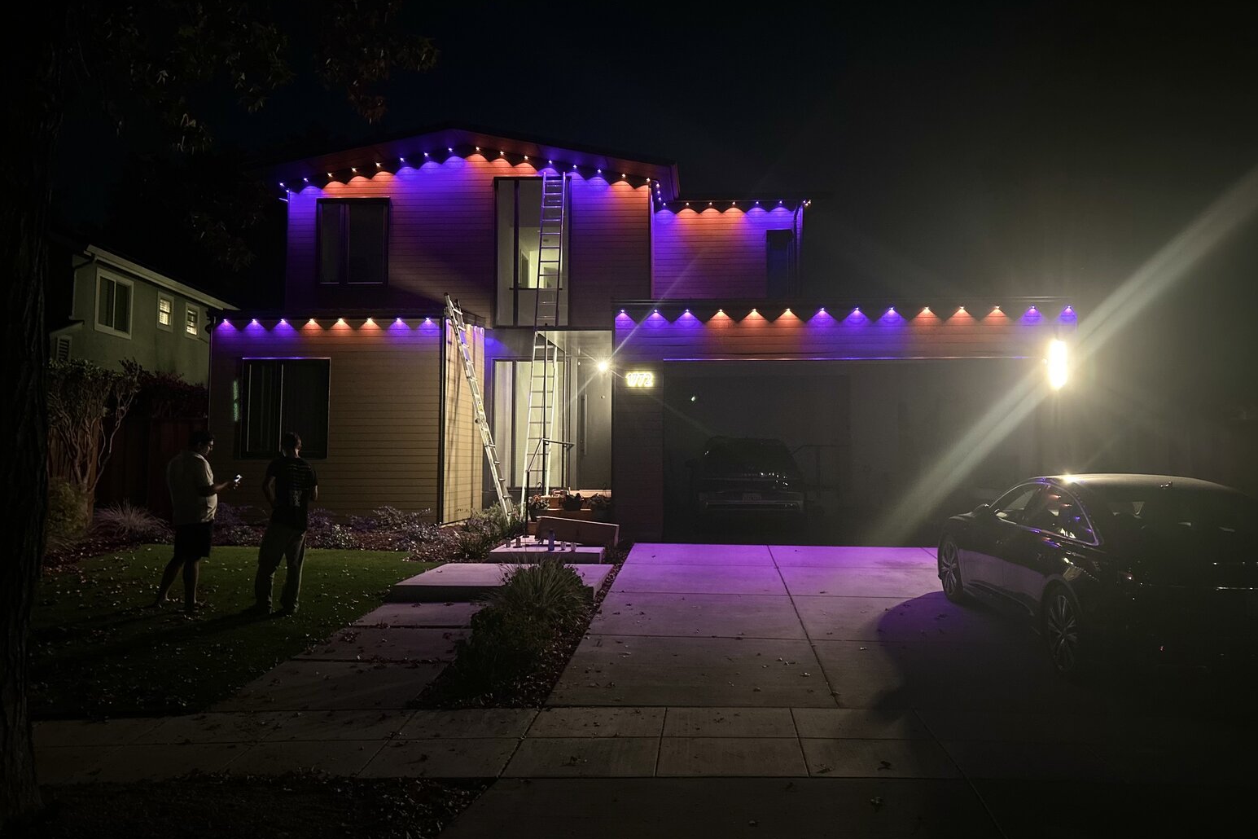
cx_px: 651
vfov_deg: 46.4
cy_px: 393
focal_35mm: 28
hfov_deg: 65.5
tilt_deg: +4.7
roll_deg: +0.2
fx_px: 978
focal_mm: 5.7
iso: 1000
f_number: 1.5
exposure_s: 1/30
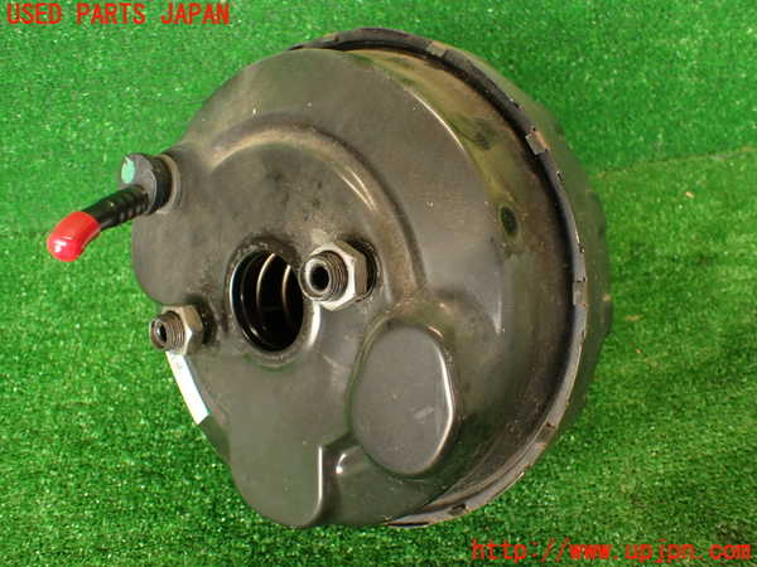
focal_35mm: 30
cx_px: 378
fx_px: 656
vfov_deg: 46.8
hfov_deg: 60.0
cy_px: 284
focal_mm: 5.4
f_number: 2.3
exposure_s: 1/30
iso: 200
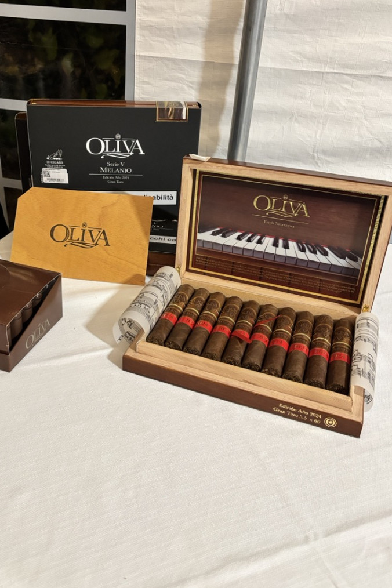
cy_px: 244
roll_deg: +0.4
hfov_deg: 40.8
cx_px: 145
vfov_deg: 58.4
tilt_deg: -27.9
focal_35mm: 32
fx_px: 523
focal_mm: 5.96
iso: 500
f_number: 1.6
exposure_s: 1/50
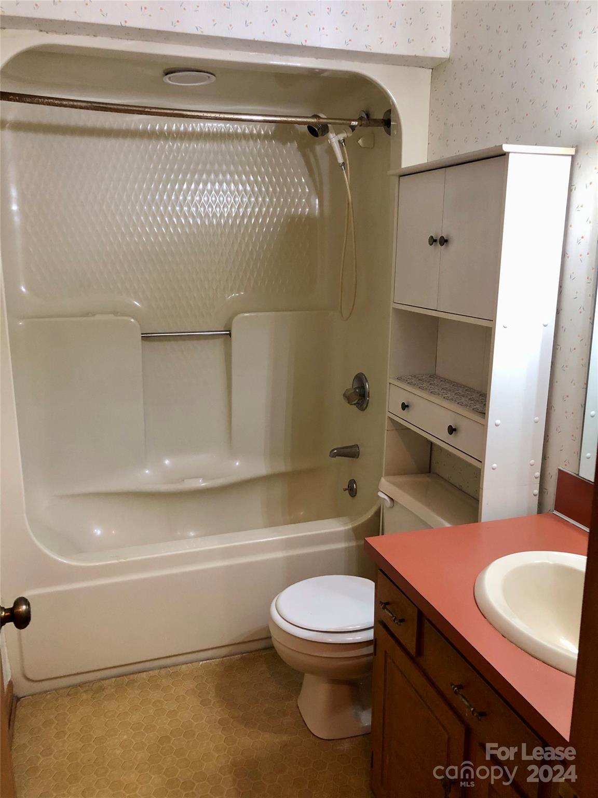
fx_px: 645
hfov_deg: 49.7
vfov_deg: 63.4
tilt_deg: -12.2
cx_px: 299
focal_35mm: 28
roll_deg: +0.3
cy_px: 399
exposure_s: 1/13
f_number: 1.8
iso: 100
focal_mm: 3.99
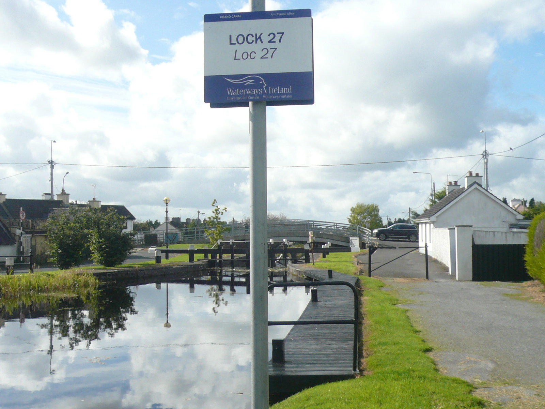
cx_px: 272
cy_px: 204
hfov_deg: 42.9
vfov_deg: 32.9
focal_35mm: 44
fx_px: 693
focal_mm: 4.7
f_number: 8
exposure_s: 1/200
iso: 100
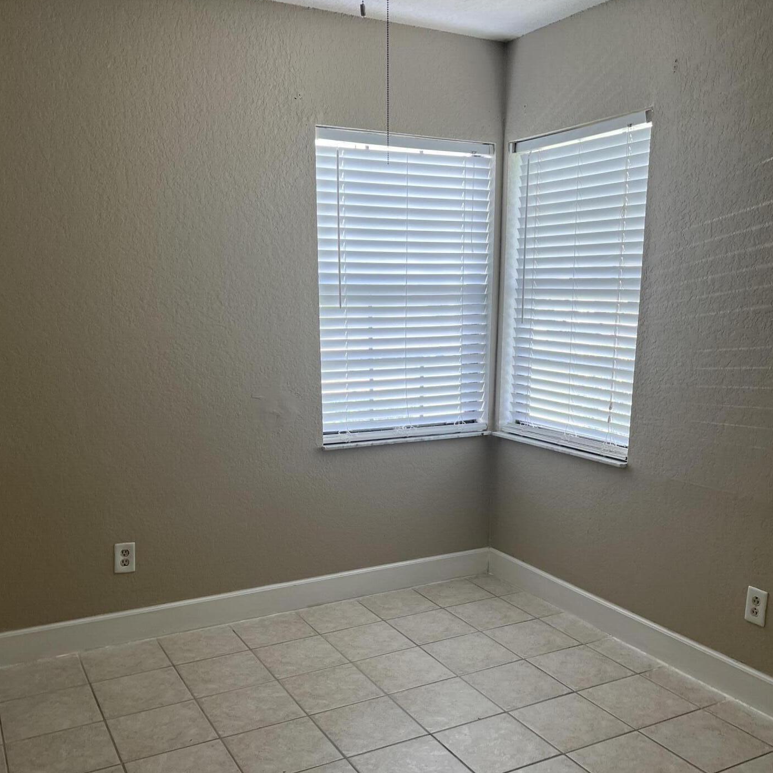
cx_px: 405
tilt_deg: -14.5
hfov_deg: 49.7
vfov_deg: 49.1
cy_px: 495
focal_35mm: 33
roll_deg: -1.2
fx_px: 834
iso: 50
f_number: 1.5
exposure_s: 1/120
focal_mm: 5.7
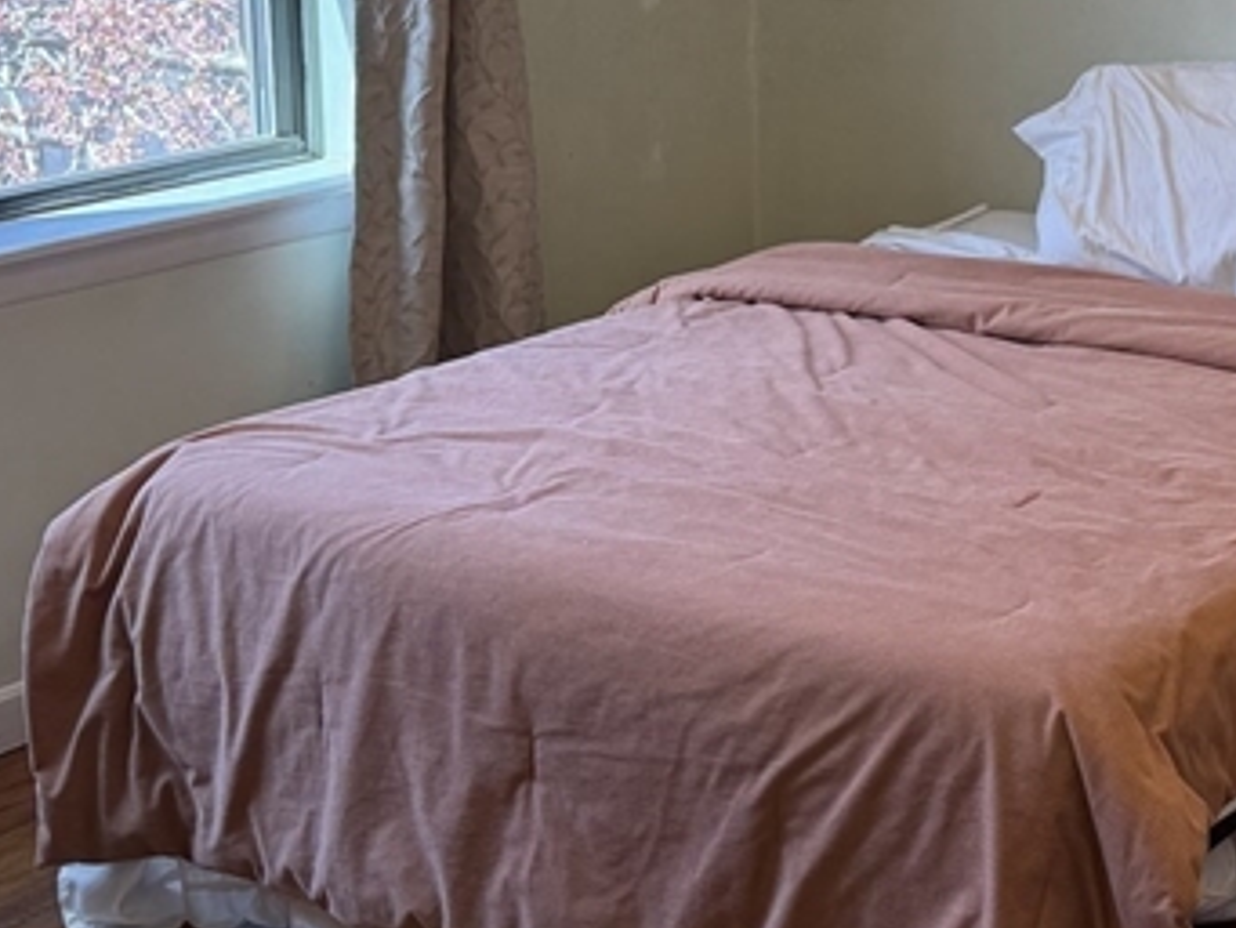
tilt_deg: -9.7
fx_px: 2572
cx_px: 993
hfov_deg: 26.5
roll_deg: +0.2
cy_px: 98
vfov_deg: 20.1
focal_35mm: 72
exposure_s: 1/120
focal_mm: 6.76
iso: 100
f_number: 1.78
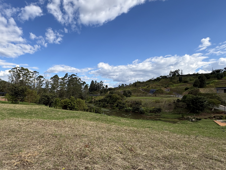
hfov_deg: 79.8
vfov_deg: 65.8
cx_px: 81
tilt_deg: +0.8
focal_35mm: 20
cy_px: 93
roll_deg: -0.8
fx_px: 131
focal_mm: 2.22
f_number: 2.2
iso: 40
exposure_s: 1/1256
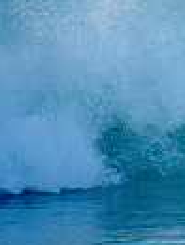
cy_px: 78
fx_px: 15214
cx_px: 513
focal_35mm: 2142
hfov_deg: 0.7
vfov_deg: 0.9
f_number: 5.6
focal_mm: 500
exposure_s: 1/2000
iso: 900
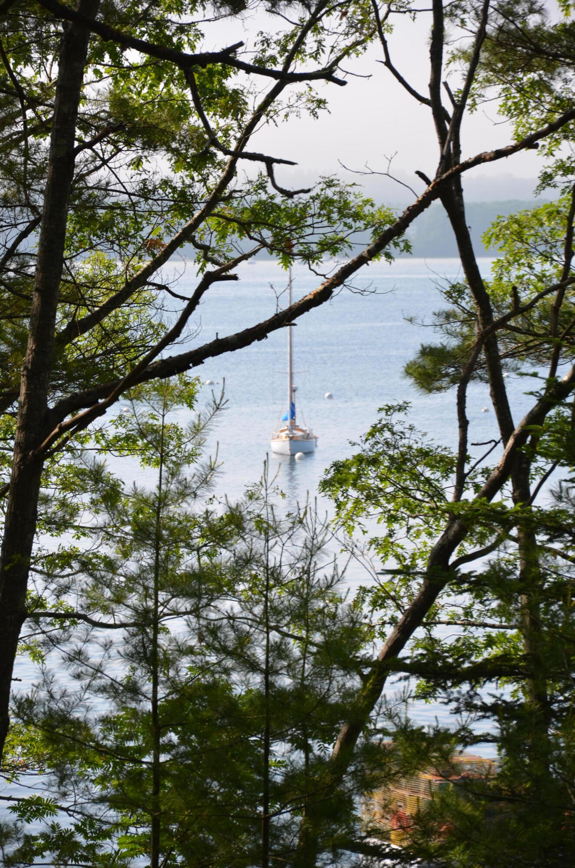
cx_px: 288
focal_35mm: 158
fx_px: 3792
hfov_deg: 8.7
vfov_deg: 13.1
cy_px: 434
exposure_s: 1/250
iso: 100
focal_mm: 105
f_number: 6.3
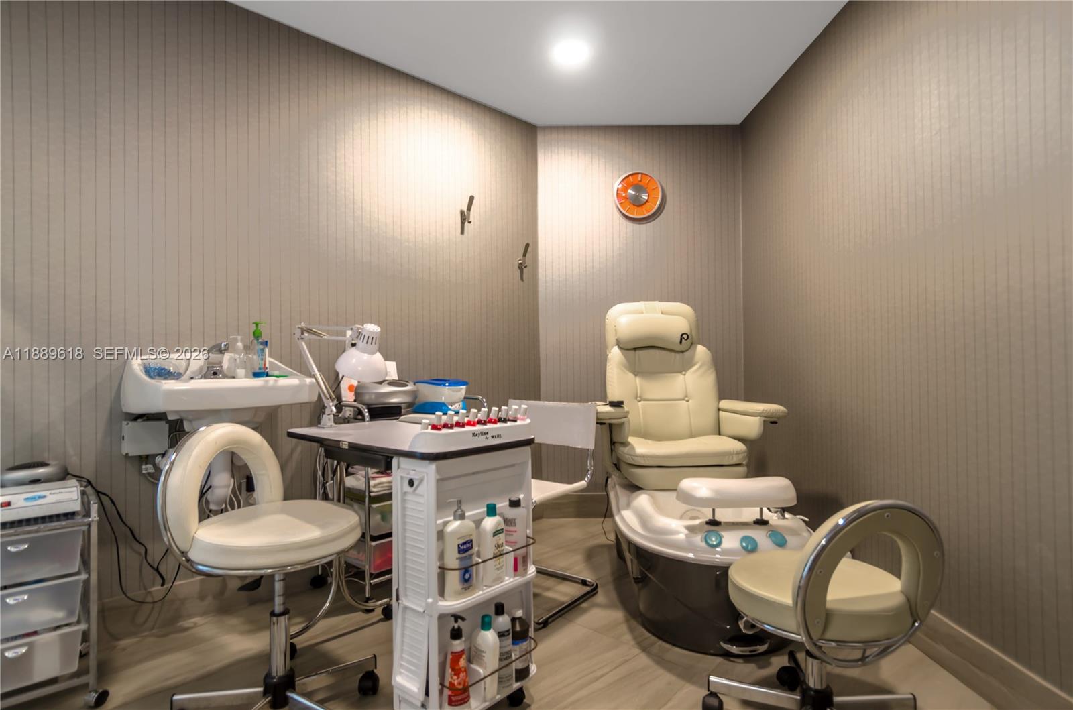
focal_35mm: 18
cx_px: 536
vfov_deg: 67.1
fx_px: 535
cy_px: 355
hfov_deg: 90.1
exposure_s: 1/8
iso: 320
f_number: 4.5
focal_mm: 12
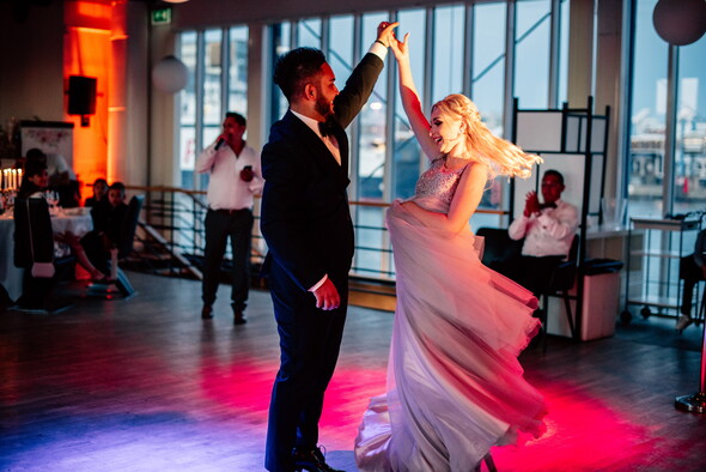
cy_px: 236
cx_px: 353
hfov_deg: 39.6
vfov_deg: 27.0
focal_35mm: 50
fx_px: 981
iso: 1600
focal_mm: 50
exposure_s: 1/250
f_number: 2
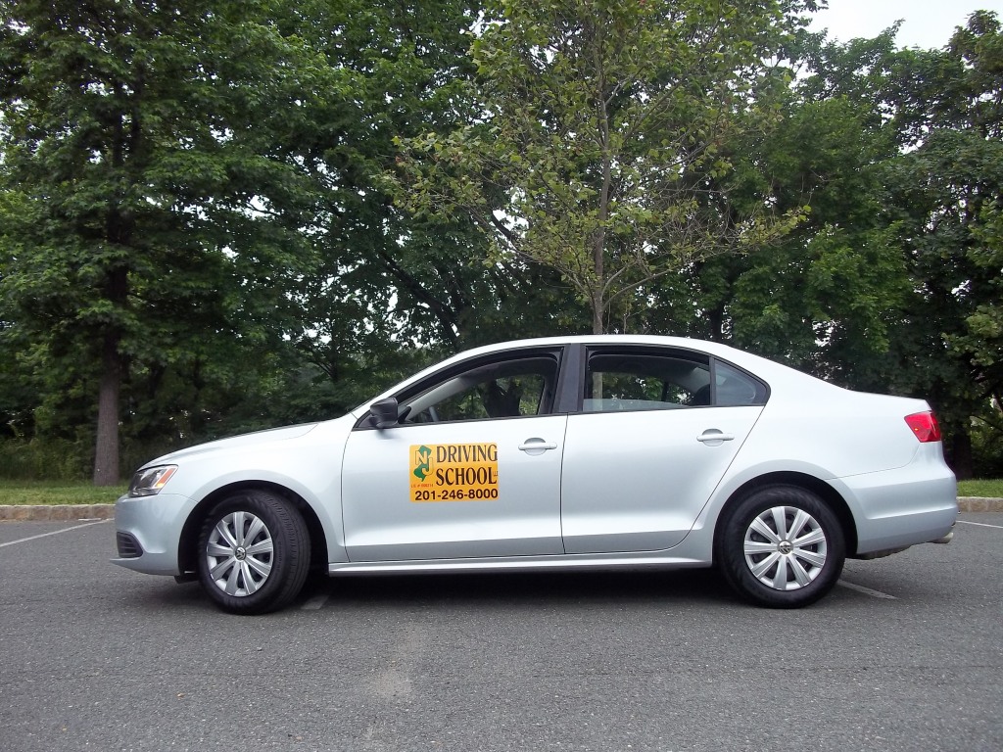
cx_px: 502
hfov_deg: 56.8
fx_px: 927
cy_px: 376
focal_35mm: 32
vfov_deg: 44.2
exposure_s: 1/125
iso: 80
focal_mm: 5.7
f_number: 2.9
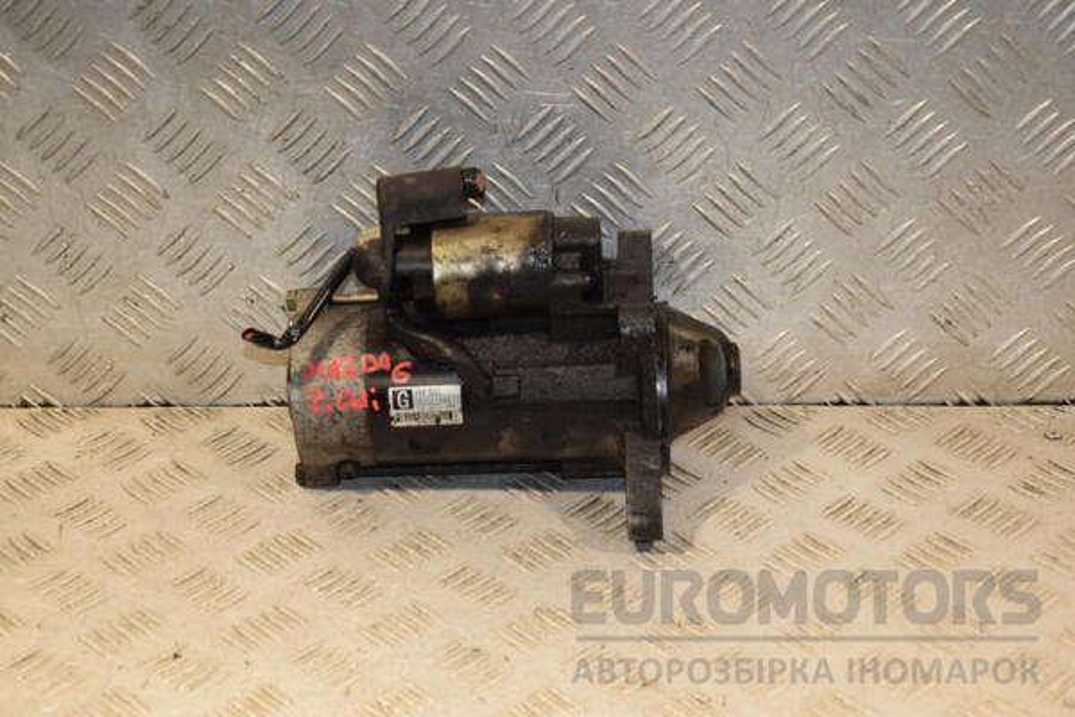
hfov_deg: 26.0
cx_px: 538
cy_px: 358
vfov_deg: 17.5
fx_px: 2329
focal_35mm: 78
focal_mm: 52
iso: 800
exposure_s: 1/200
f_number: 6.3
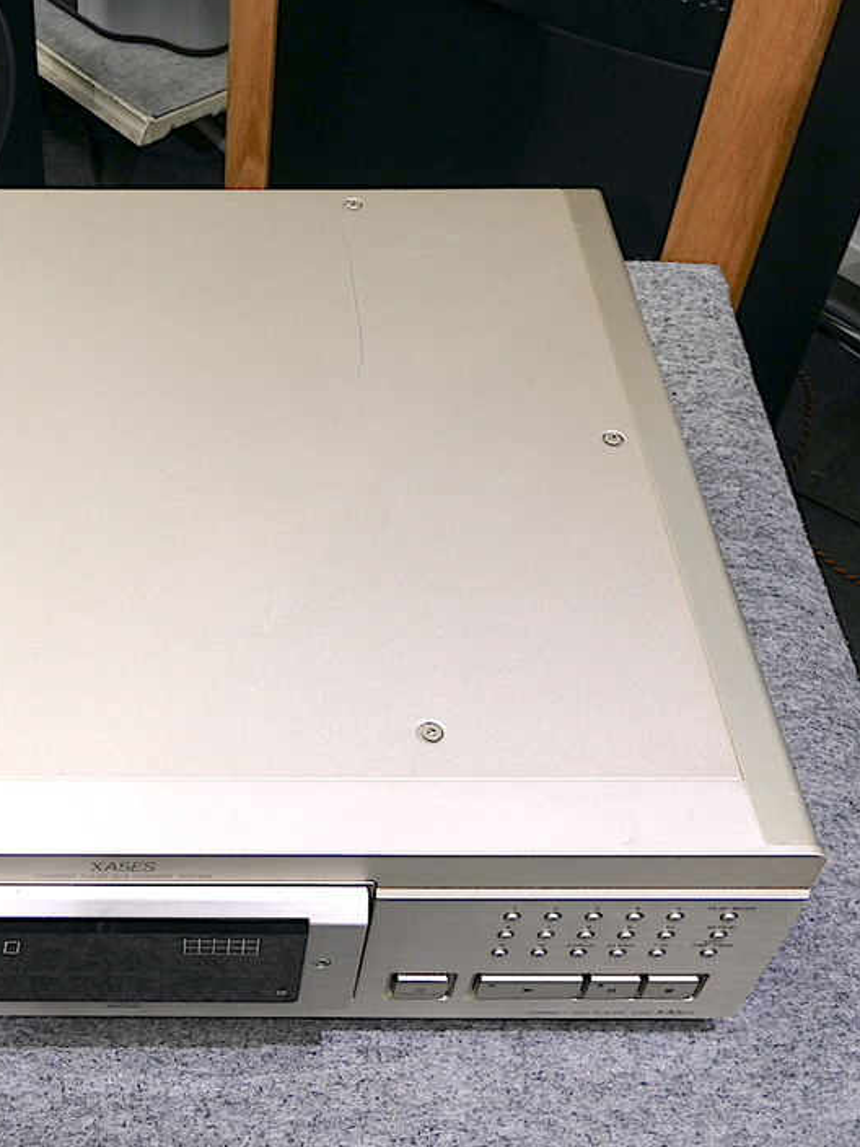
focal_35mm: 45
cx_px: 121
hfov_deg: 31.0
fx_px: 1491
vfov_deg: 42.1
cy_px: 574
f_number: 3.6
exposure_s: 1/13
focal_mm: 5.8
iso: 100
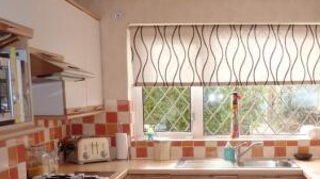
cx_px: 215
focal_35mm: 53
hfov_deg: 38.7
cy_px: 185
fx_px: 449
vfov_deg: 21.6
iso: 100
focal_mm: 4.1
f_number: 3.3
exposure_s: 1/30
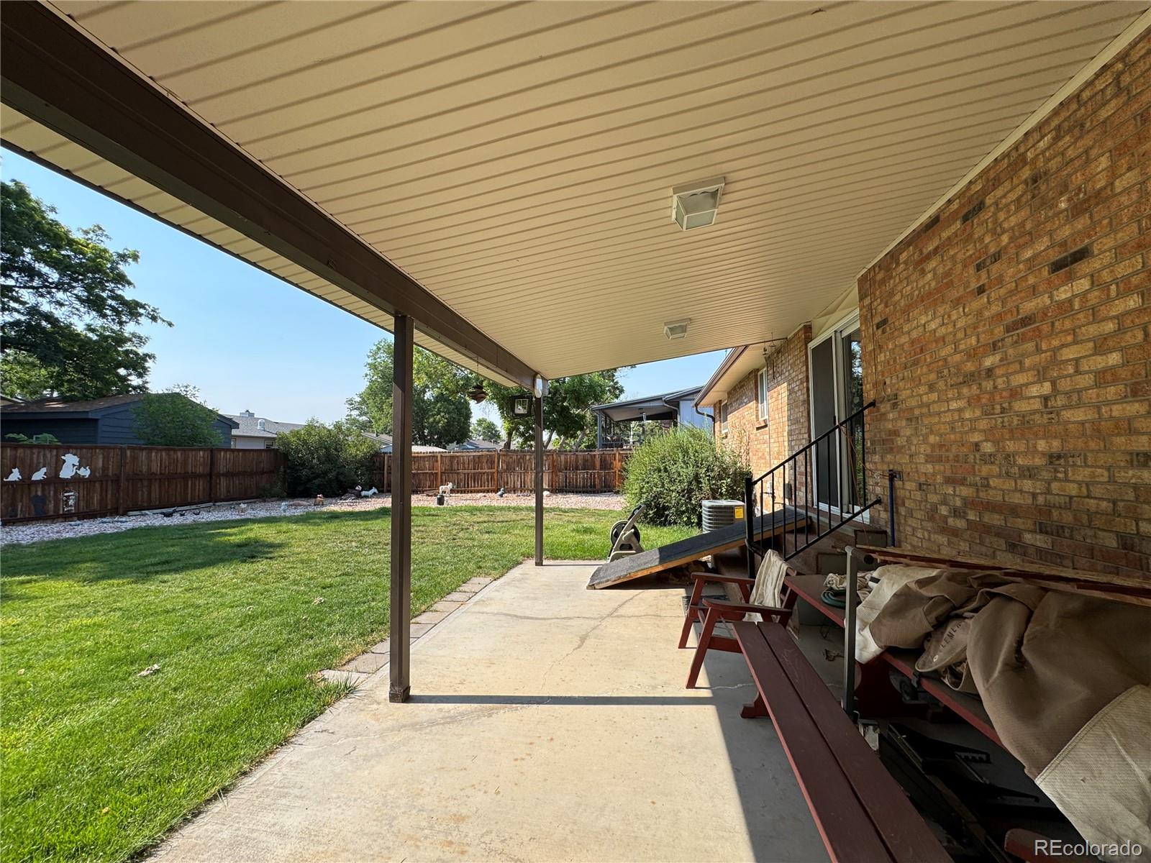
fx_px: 466
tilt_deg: +4.2
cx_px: 576
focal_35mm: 14
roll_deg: +0.3
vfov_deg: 85.7
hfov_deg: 102.1
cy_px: 432
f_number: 2.2
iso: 50
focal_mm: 2.22
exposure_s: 1/889
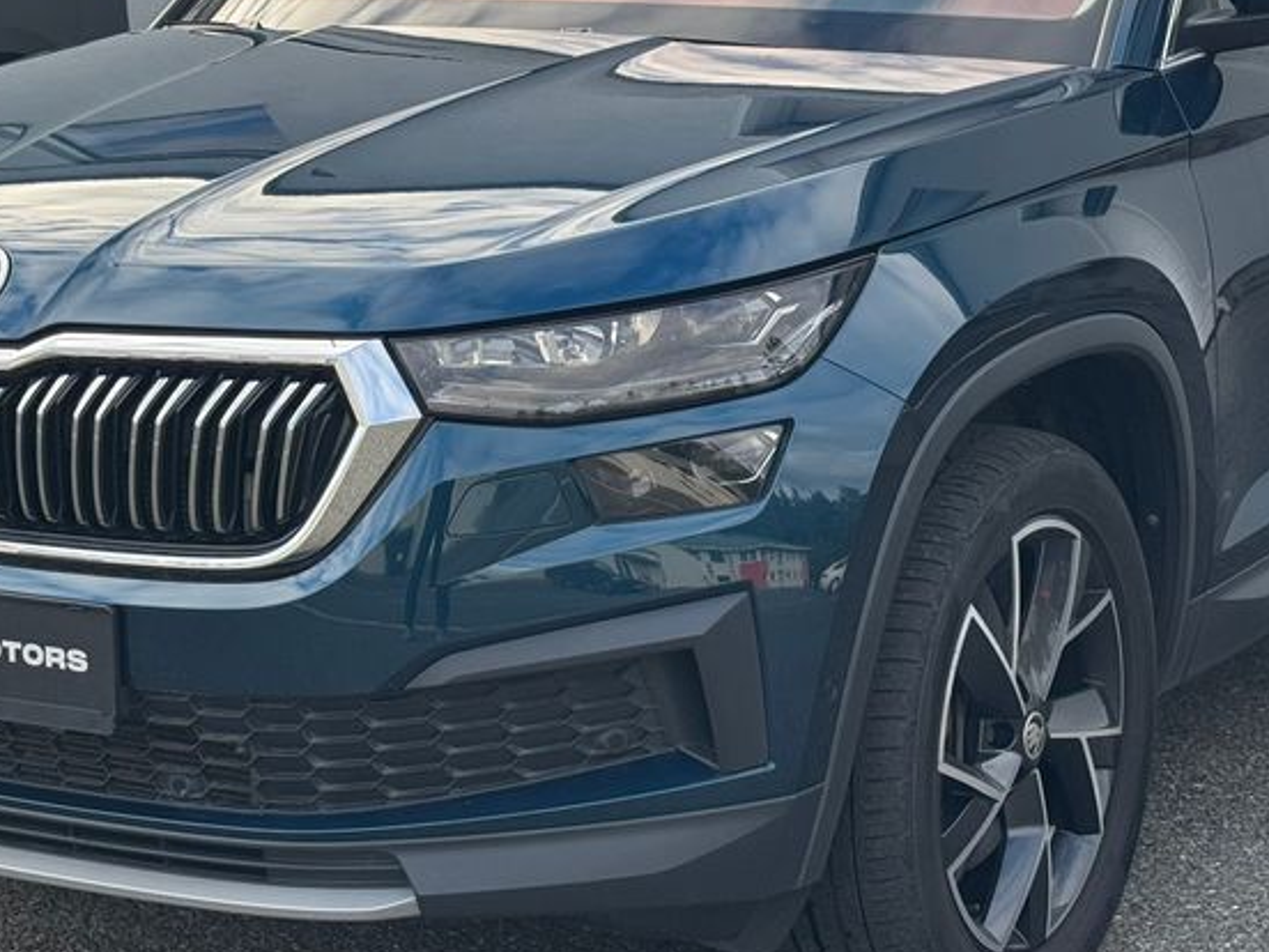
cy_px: 340
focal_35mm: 89
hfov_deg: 22.0
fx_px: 3263
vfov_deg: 16.6
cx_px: 683
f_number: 1.78
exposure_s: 1/802
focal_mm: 6.76
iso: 64
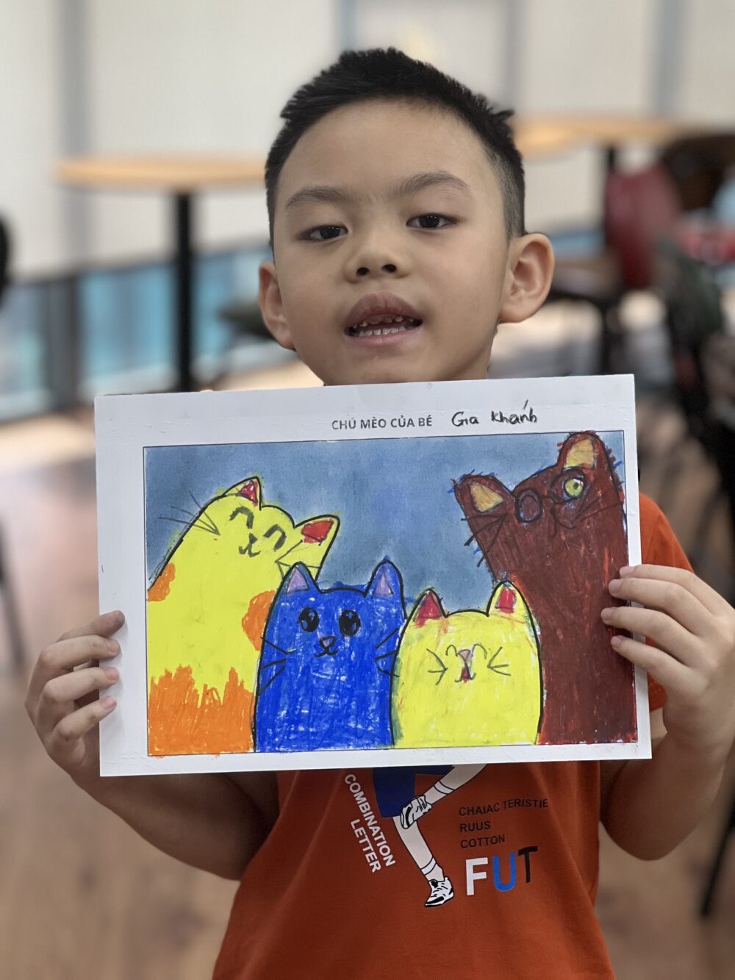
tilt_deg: -14.5
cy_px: 490
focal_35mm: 77
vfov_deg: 25.3
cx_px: 368
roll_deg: -1.6
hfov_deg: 19.1
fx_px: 2180
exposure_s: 1/100
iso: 250
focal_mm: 9
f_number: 2.8
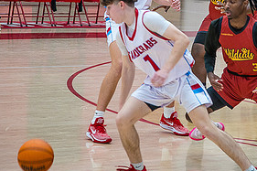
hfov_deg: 8.9
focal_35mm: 231
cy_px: 30
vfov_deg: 5.9
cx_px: 191
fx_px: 1648
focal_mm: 112
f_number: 4
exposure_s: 1/320
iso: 2000
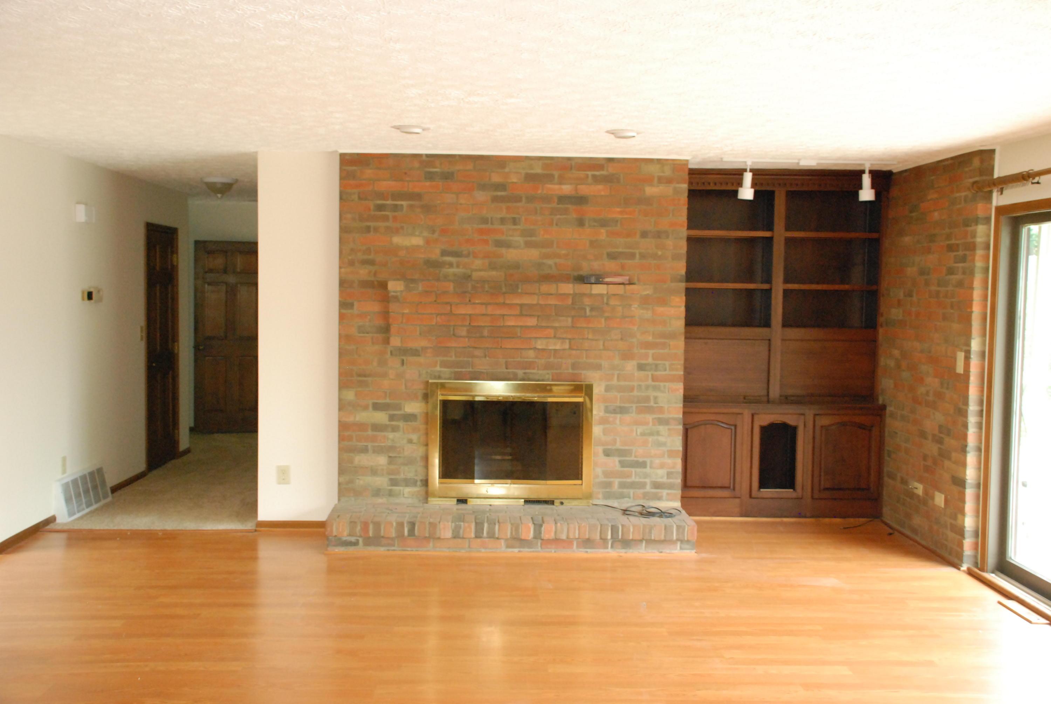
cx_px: 526
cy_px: 352
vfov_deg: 37.0
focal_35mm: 36
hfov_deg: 53.1
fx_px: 1052
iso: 1600
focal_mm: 24
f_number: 5.6
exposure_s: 1/100
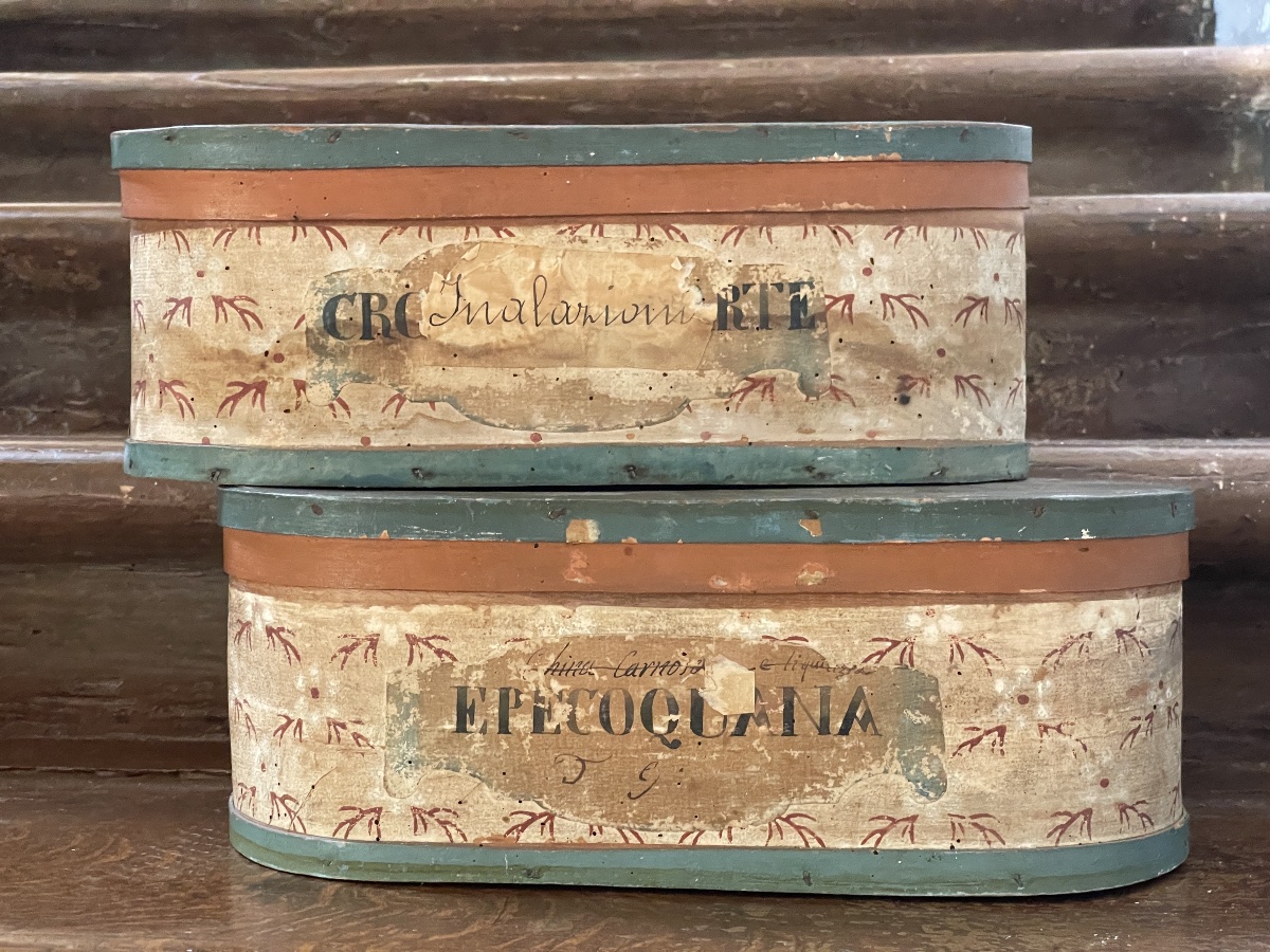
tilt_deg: -0.9
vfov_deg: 28.0
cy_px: 476
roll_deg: +0.8
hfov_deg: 36.8
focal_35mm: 52
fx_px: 1908
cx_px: 635
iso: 800
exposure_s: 1/60
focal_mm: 6
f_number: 2
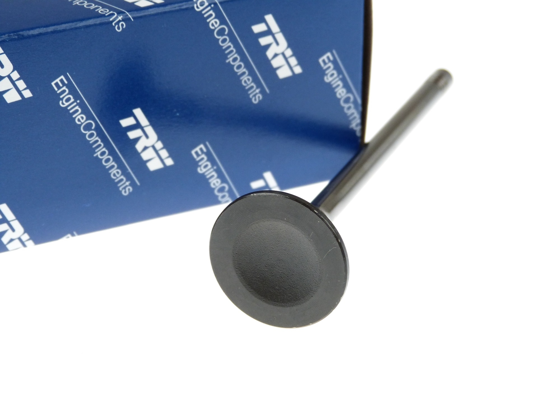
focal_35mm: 107
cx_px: 280
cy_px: 210
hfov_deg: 18.4
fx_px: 1731
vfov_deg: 13.8
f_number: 3.5
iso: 200
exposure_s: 1/125
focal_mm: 19.3
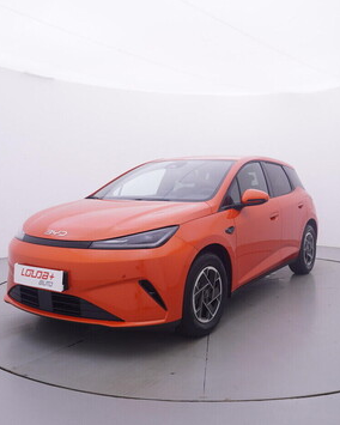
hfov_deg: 44.5
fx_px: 412
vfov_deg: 54.6
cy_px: 208
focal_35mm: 33
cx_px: 215
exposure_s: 1/80
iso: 200
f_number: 5
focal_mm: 15
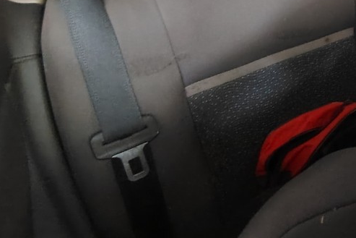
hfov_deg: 46.7
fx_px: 356
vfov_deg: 34.8
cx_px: 335
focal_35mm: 36
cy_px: 24
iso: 3200
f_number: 2.2
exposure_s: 1/17.1
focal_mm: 2.13
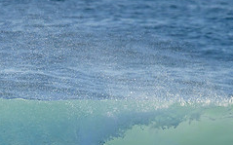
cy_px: 175
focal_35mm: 1615
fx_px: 10248
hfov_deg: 1.3
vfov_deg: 0.8
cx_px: 130
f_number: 11
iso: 800
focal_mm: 560
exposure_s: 1/1600
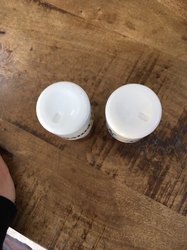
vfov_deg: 61.7
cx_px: 94
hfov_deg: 48.2
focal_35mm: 29
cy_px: 125
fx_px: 209
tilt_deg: -77.5
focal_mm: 4.15
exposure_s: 1/33
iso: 64
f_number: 2.2
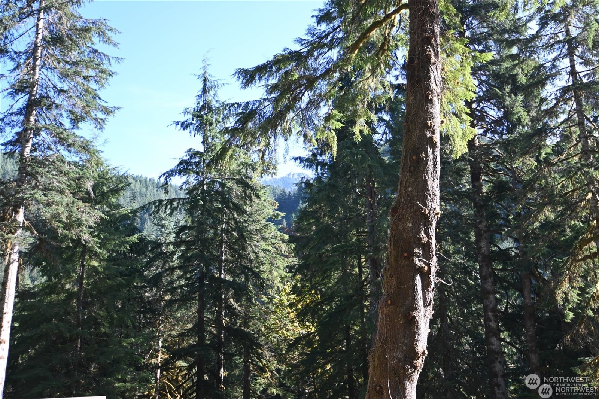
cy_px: 200
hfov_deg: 53.1
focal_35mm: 36
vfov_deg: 36.9
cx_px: 300
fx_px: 599
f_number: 4.5
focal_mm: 24
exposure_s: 1/250
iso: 280
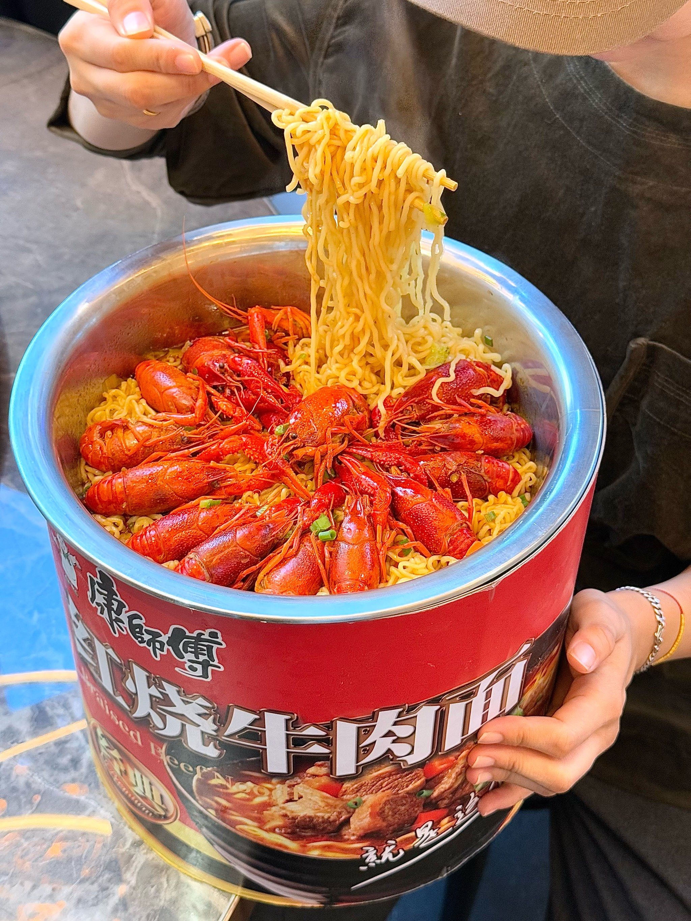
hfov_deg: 30.3
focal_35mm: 48
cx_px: 346
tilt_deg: -46.8
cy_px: 460
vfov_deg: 39.7
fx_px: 1277
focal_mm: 6.76
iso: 250
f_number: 1.78
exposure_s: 1/60
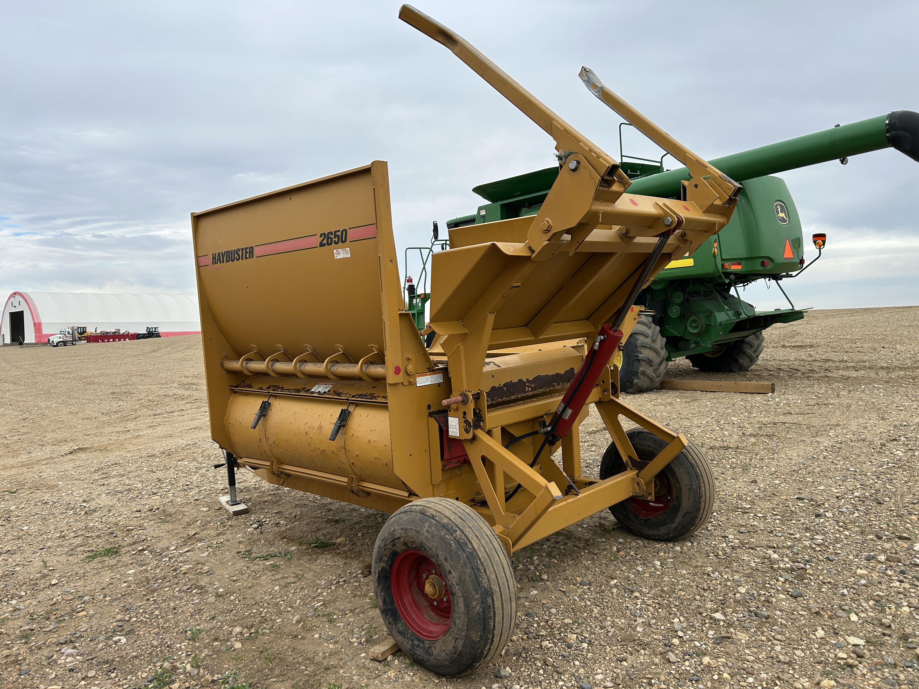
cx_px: 460
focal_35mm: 26
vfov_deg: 53.1
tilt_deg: -1.6
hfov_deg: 67.3
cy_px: 344
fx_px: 690
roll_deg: +1.4
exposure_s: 1/1724
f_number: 1.5
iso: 50
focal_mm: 5.7
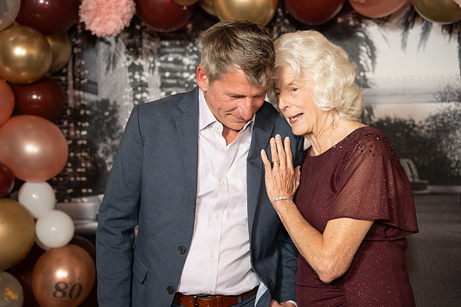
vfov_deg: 23.1
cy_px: 154
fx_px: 753
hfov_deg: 34.0
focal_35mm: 59
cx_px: 230
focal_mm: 58.8
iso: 1000
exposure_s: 1/160
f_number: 2.8
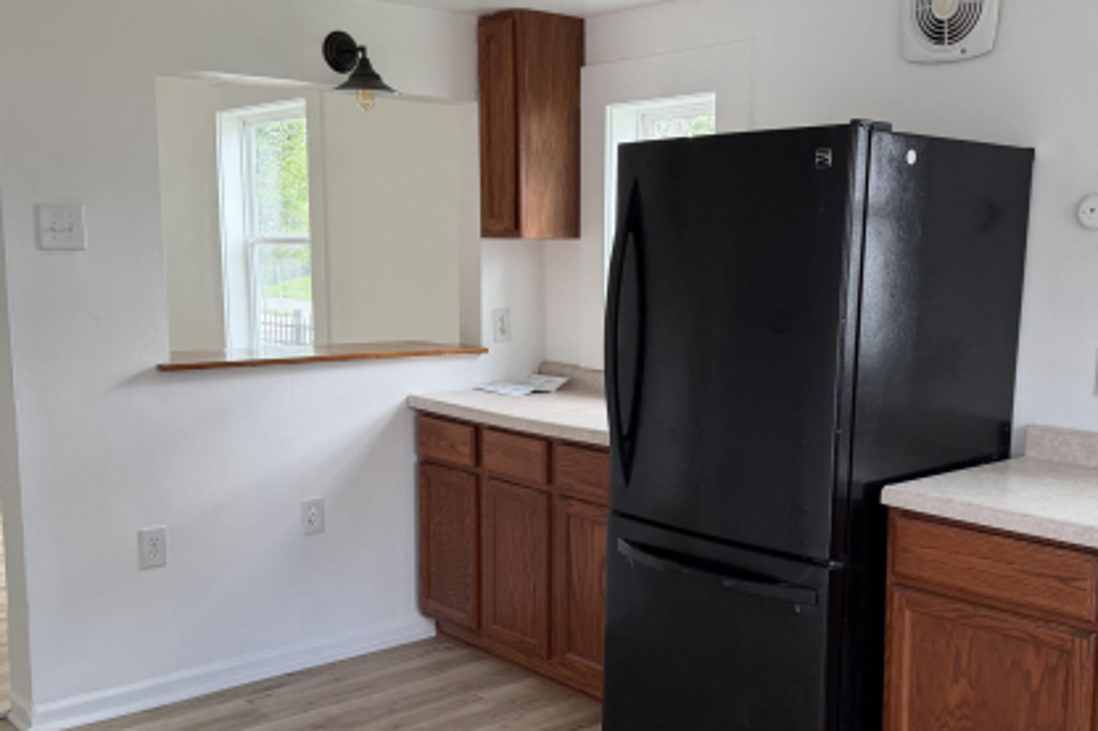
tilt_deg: -8.5
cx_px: 571
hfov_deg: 48.5
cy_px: 430
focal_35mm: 40
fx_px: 1219
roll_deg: +0.3
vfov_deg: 33.3
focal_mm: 6.76
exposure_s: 1/121
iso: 125
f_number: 1.78
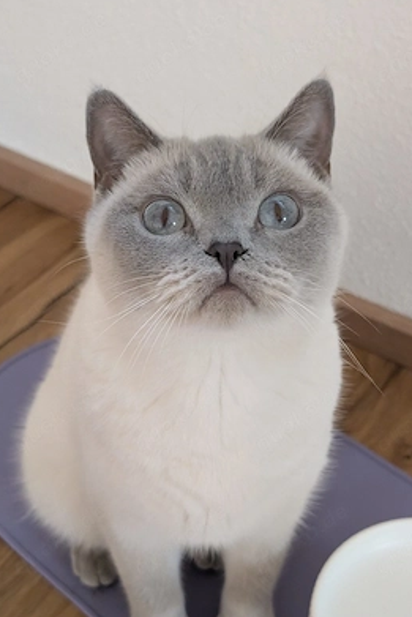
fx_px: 892
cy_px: 309
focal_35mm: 52
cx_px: 215
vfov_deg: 38.2
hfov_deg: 26.0
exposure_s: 1/167
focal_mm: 6.9
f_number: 1.68
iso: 780
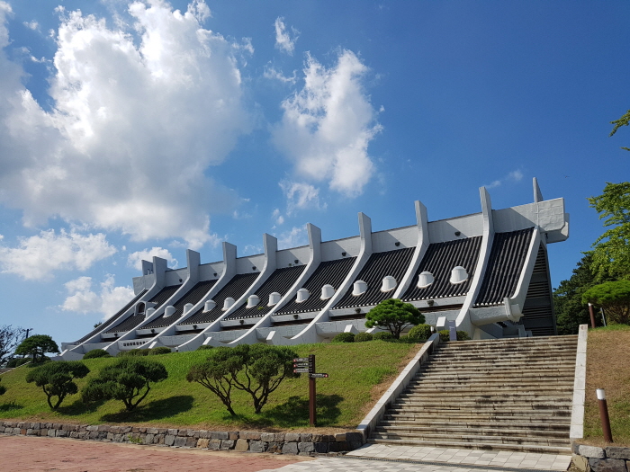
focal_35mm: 26
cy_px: 236
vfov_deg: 53.1
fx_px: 473
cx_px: 315
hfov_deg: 67.3
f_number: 1.7
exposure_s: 1/3896
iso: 50
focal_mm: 4.2
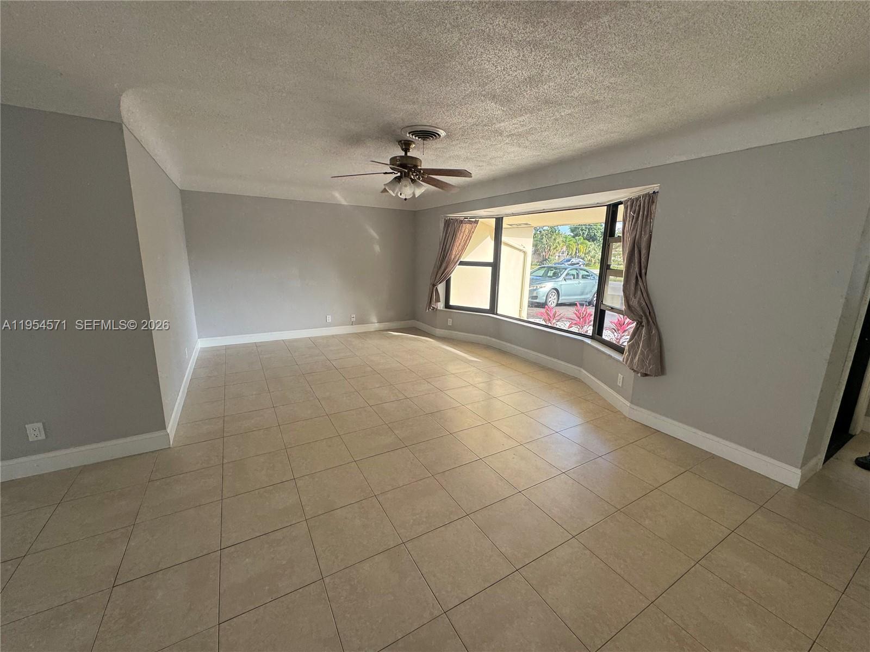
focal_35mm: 14
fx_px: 352
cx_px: 435
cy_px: 326
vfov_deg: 85.7
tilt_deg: -11.9
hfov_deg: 102.1
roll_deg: -1.3
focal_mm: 2.22
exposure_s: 1/99
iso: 50
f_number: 2.2
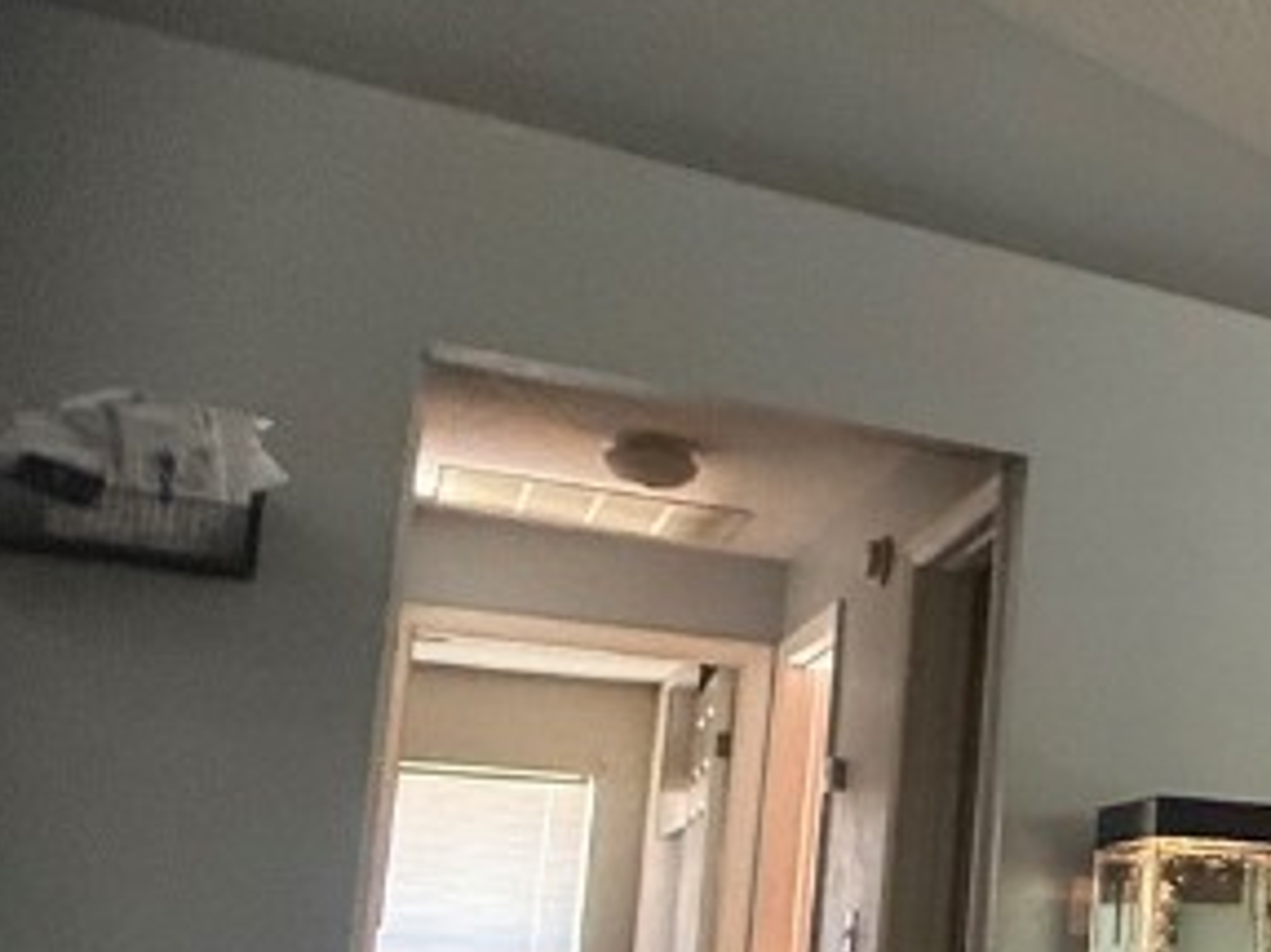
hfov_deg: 23.6
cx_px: 2174
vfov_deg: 28.3
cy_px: 793
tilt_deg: +7.8
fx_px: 1835
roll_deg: +0.3
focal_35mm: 50
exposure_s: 1/120
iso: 400
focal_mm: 2.22
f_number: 2.2
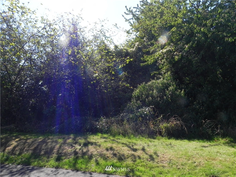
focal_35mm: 26
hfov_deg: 67.3
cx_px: 118
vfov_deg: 53.1
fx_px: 177
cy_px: 88
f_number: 5.6
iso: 160
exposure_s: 1/274
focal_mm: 4.6
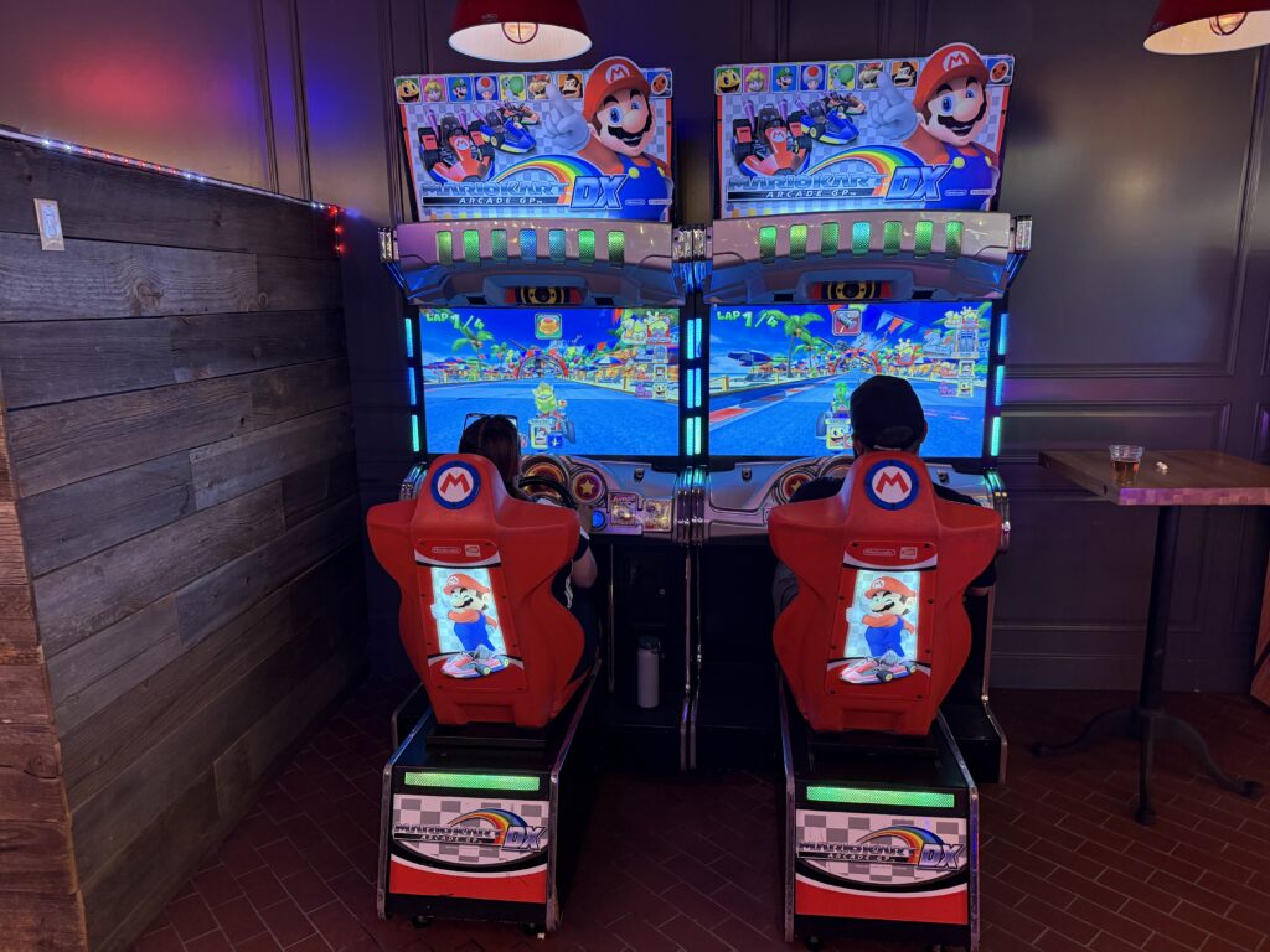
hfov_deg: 71.6
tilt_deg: -13.7
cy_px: 476
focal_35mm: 24
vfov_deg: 56.8
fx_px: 881
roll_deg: +0.6
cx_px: 635
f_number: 1.78
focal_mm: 6.76
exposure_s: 1/60
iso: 320
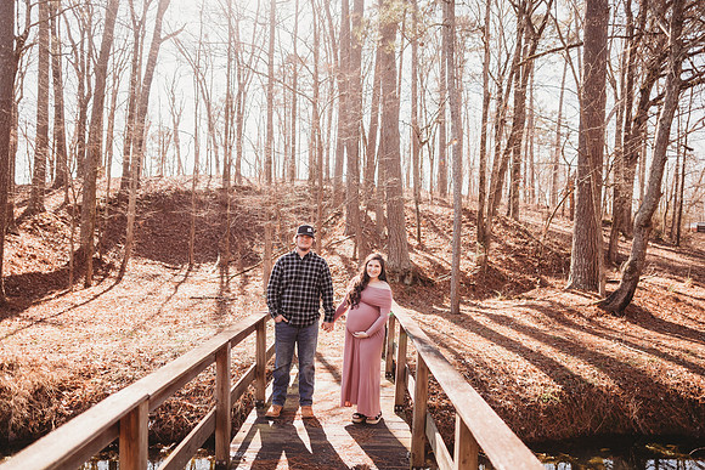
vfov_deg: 51.5
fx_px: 487
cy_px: 235
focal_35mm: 25
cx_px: 360
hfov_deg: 71.8
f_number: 2.2
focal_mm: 24
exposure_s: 1/500
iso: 100
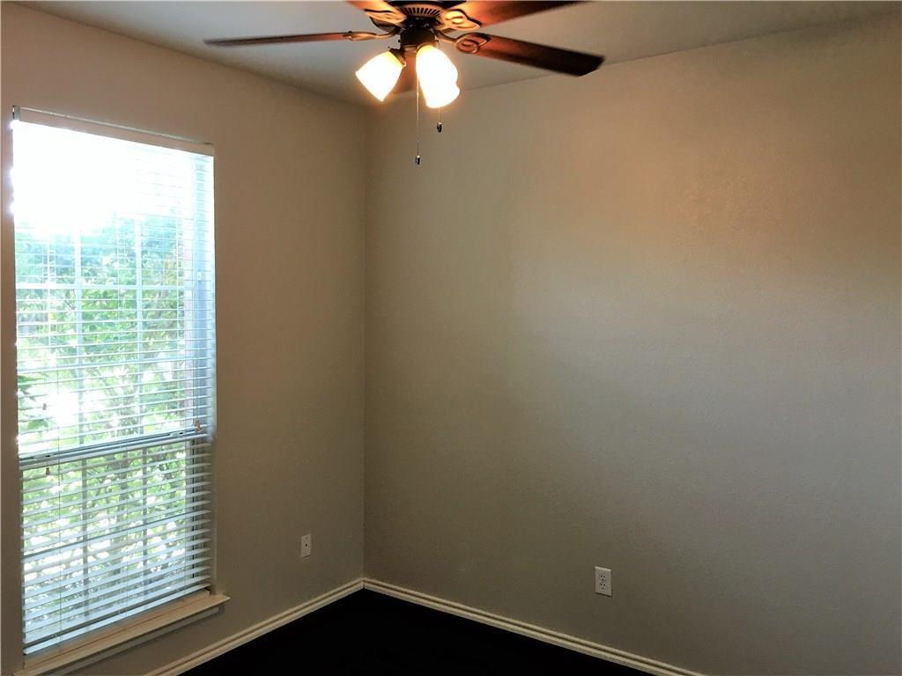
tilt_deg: -1.6
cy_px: 338
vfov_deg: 48.2
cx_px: 451
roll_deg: +0.4
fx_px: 756
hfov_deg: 61.7
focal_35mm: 29
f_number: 2.2
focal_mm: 4.15
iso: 40
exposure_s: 1/15
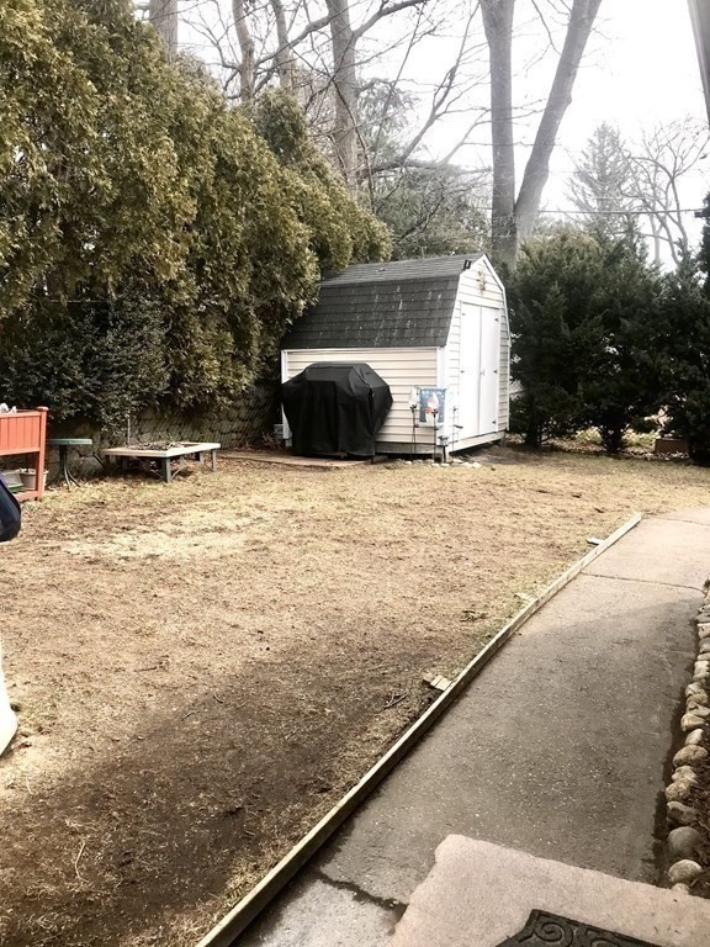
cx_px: 355
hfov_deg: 49.7
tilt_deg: -7.0
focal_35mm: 28
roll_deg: +1.1
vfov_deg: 63.4
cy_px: 474
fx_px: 766
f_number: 1.8
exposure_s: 1/610
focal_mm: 3.99
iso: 20
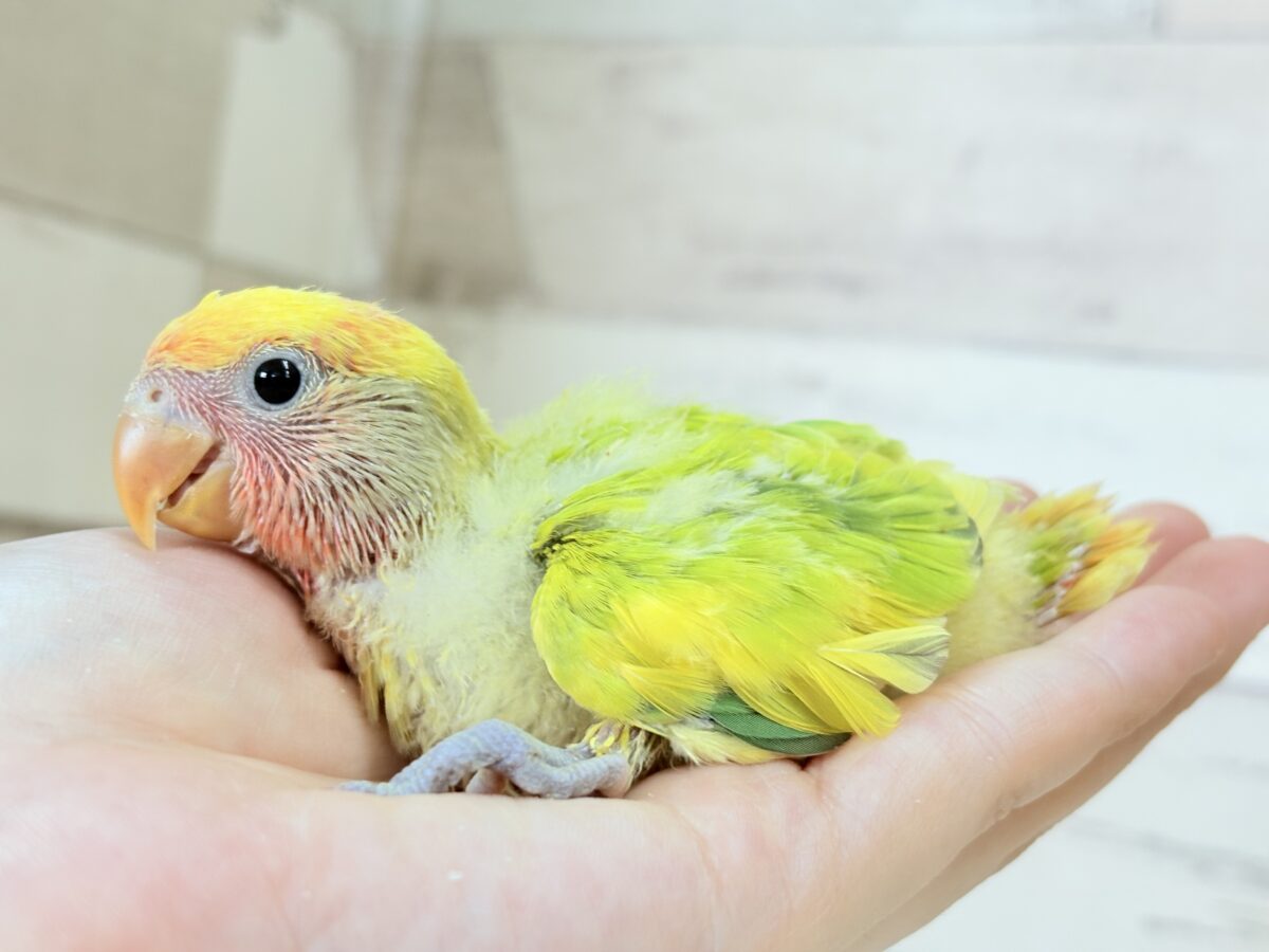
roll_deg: -6.8
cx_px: 634
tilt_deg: +0.2
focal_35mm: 52
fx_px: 1906
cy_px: 476
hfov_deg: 36.8
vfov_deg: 28.0
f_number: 1.6
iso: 40
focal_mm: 5.96
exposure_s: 1/50
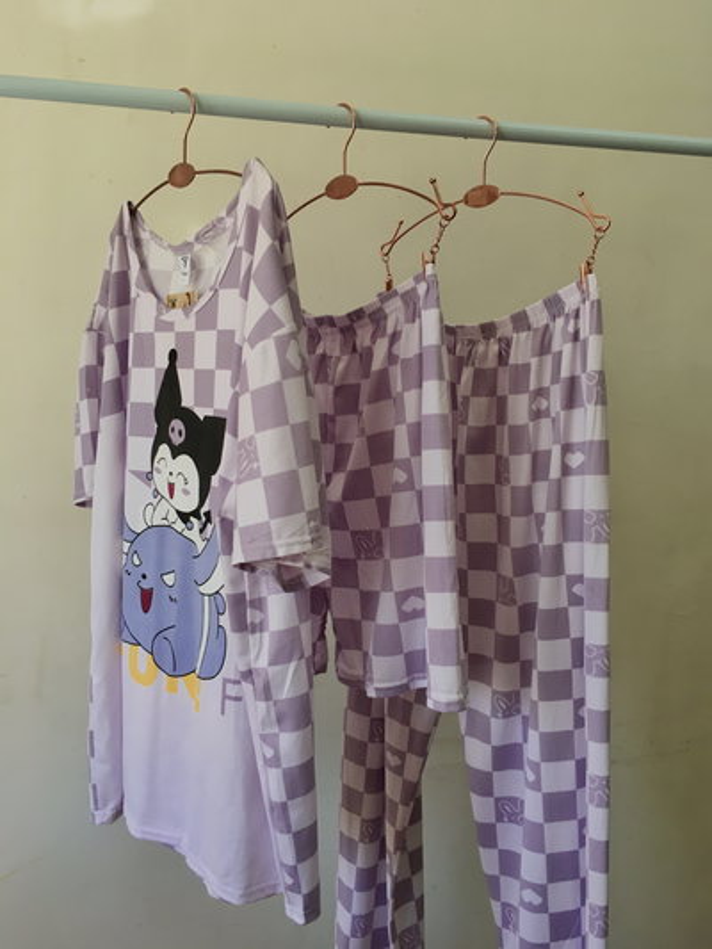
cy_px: 474
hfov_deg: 48.2
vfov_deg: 61.6
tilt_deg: -4.1
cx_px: 356
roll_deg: -0.6
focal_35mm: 29
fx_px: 795
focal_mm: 4.15
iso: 25
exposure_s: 1/33
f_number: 2.2
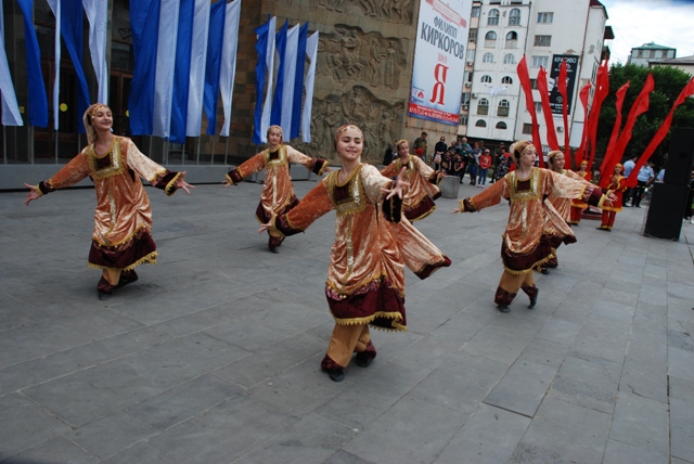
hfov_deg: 61.9
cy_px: 232
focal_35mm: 30
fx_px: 579
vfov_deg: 43.7
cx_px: 347
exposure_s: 1/400
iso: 400
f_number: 10
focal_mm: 20
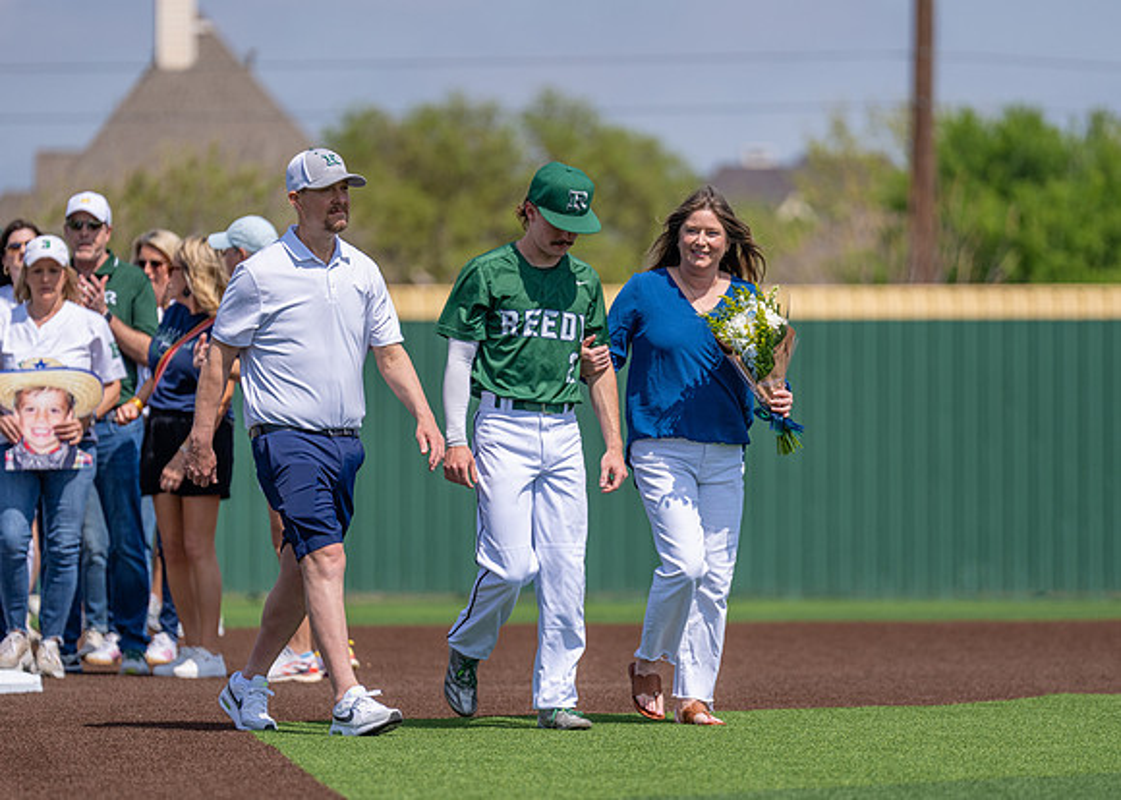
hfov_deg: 8.4
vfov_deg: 6.0
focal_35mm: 241
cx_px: 623
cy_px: 430
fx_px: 7668
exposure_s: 1/3200
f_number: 2.8
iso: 100
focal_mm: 188
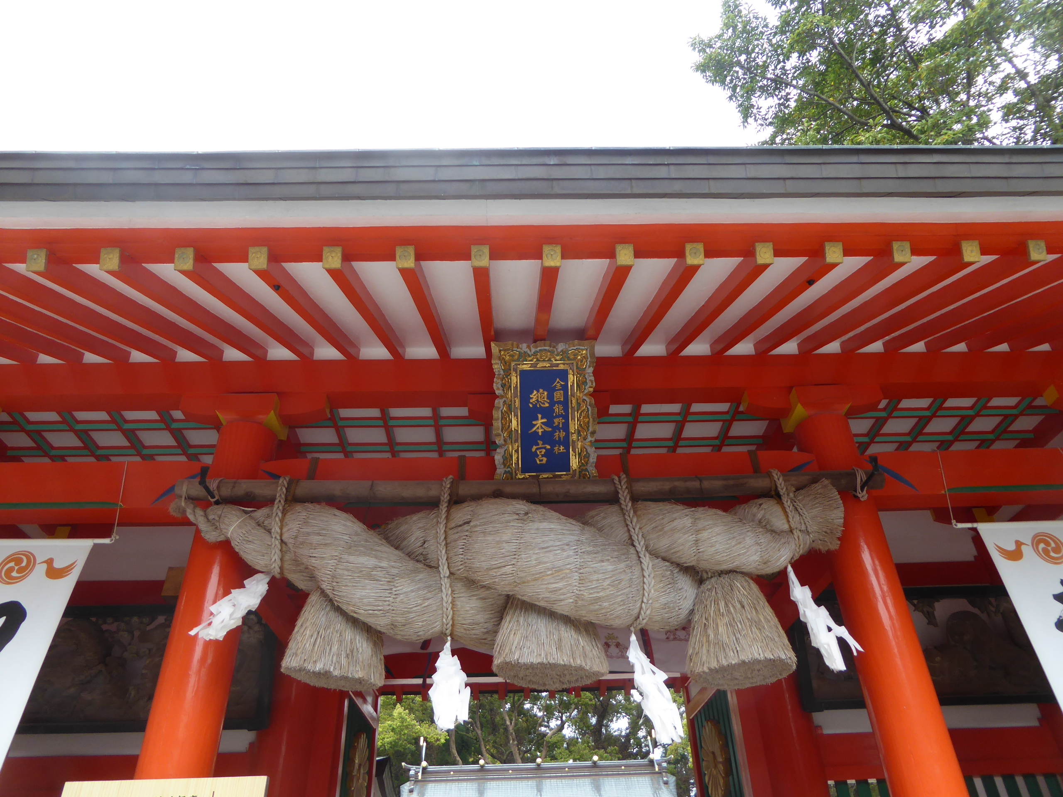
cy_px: 398
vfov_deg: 54.9
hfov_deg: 69.4
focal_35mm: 25
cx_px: 532
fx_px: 768
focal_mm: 4.3
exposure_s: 1/160
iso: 100
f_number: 3.3
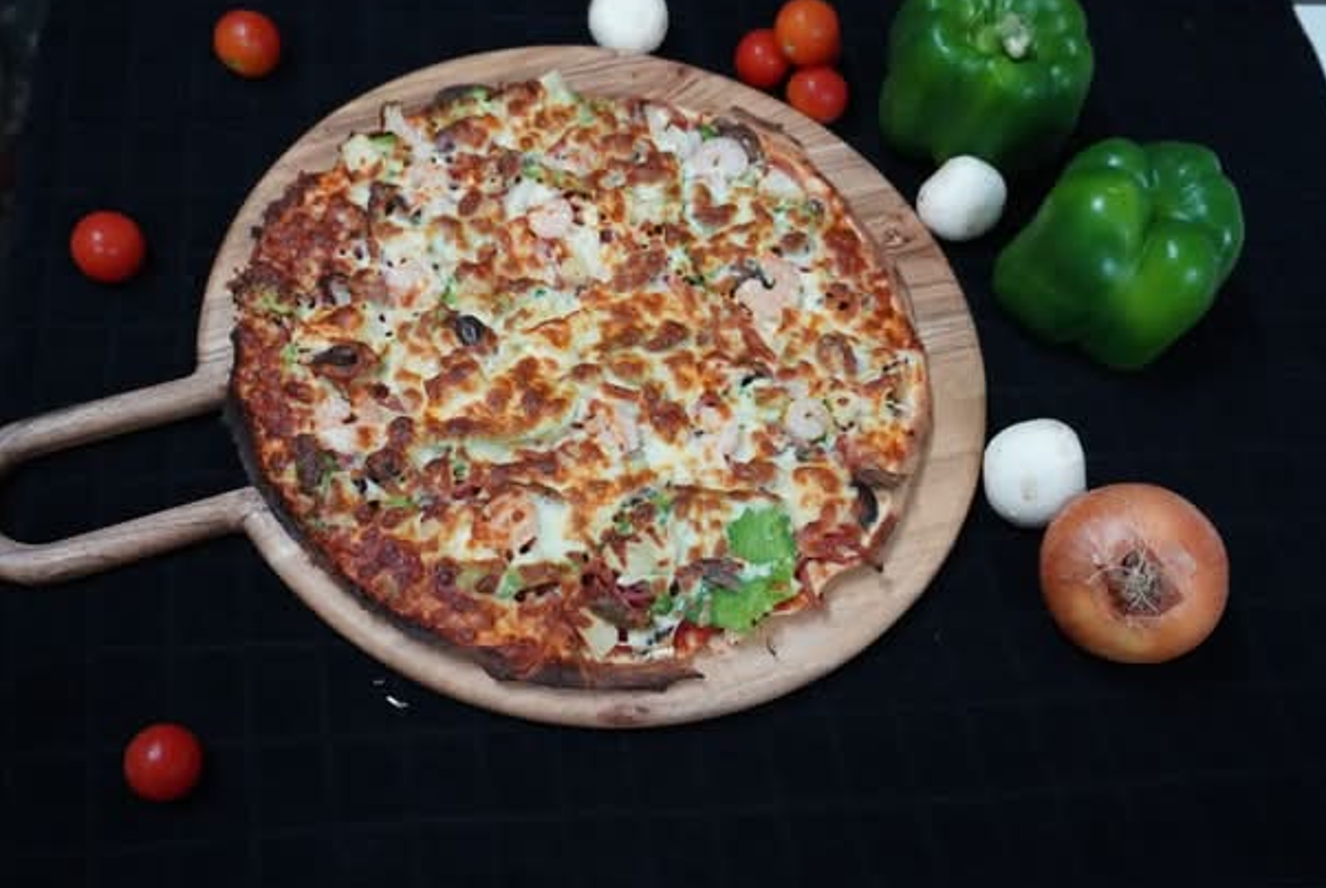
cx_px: 651
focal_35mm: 36
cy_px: 425
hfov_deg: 53.1
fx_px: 1328
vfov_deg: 37.0
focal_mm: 22
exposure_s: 1/160
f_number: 4
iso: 3200
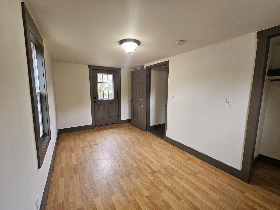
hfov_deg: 106.2
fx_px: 105
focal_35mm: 13
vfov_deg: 89.9
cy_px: 105
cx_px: 140
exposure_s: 1/60
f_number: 2.2
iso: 200
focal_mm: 2.2
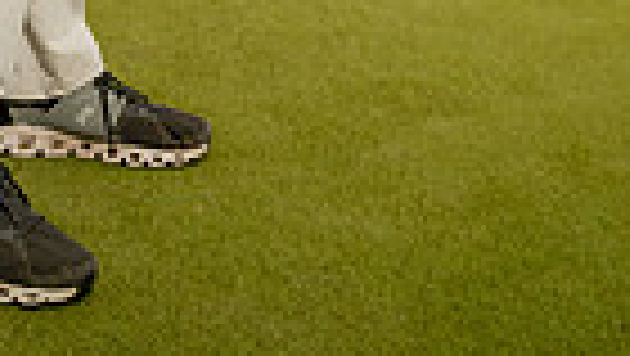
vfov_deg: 11.4
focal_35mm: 81
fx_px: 1354
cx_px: 202
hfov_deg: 26.0
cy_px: -586
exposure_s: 1/250
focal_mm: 24
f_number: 4.5
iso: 250
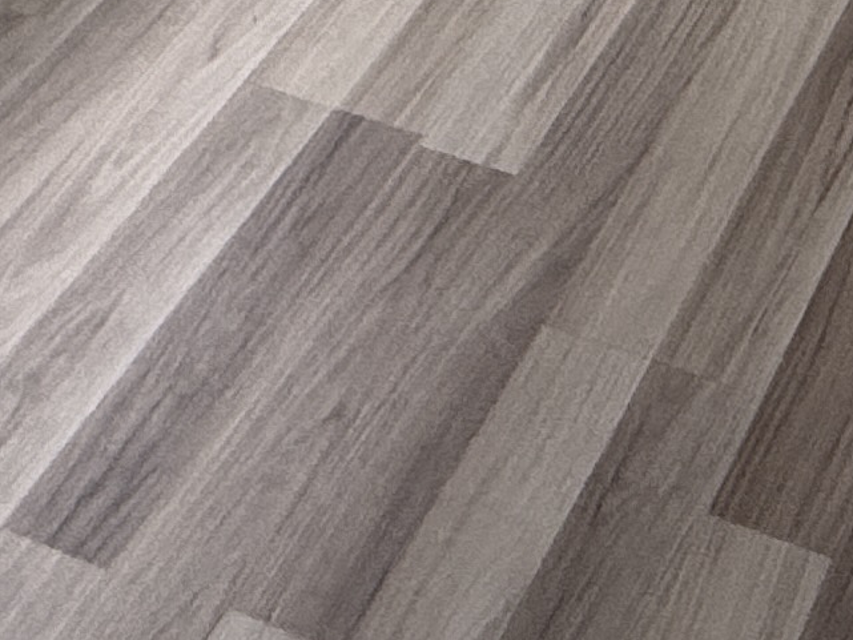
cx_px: 990
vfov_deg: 11.5
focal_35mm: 88
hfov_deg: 20.9
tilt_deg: -13.5
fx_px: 2169
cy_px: -1167
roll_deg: +2.1
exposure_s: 1/99
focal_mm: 2.22
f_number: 2.2
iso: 200
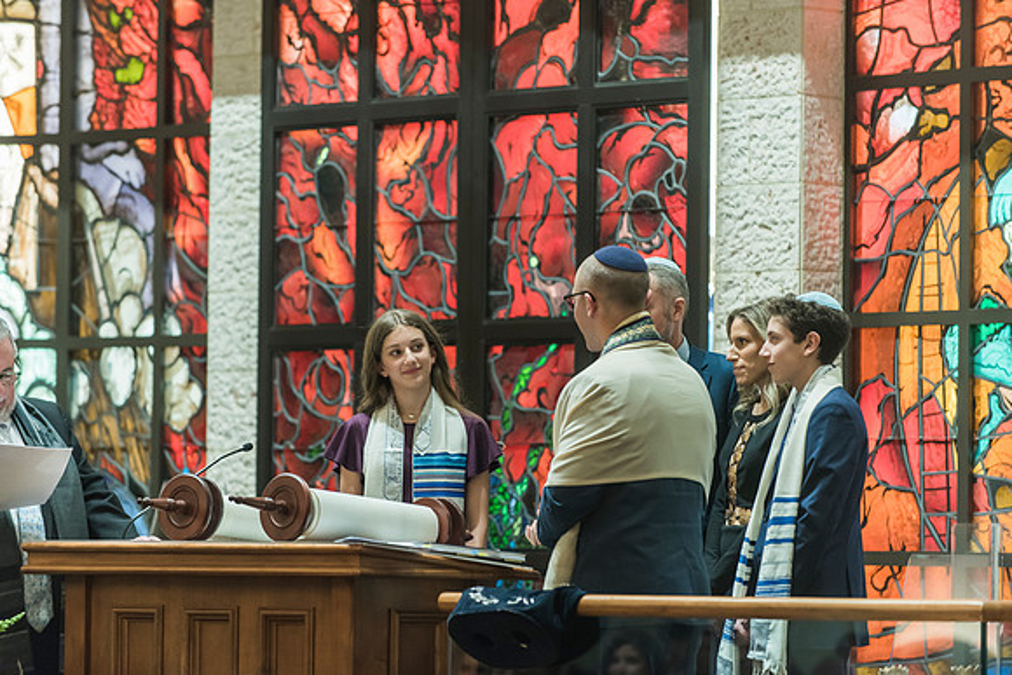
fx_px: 5623
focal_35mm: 200
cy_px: 338
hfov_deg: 10.3
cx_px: 506
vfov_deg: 6.9
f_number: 3.5
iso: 1600
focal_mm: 200
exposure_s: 1/80
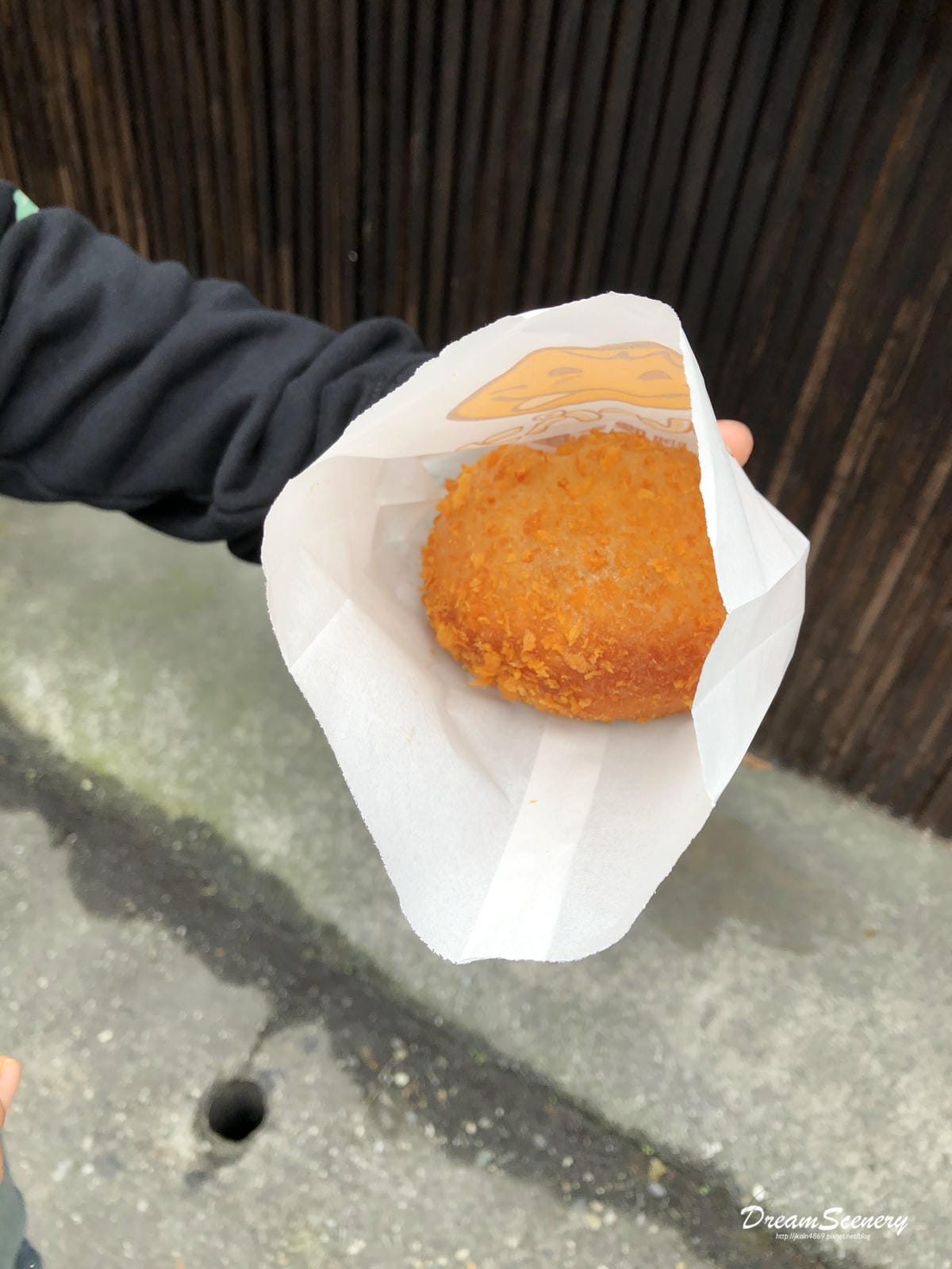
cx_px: 476
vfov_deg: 63.4
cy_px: 634
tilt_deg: -45.6
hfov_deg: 49.7
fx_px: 1027
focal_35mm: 28
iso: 20
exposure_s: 1/552
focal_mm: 3.99
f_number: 1.8
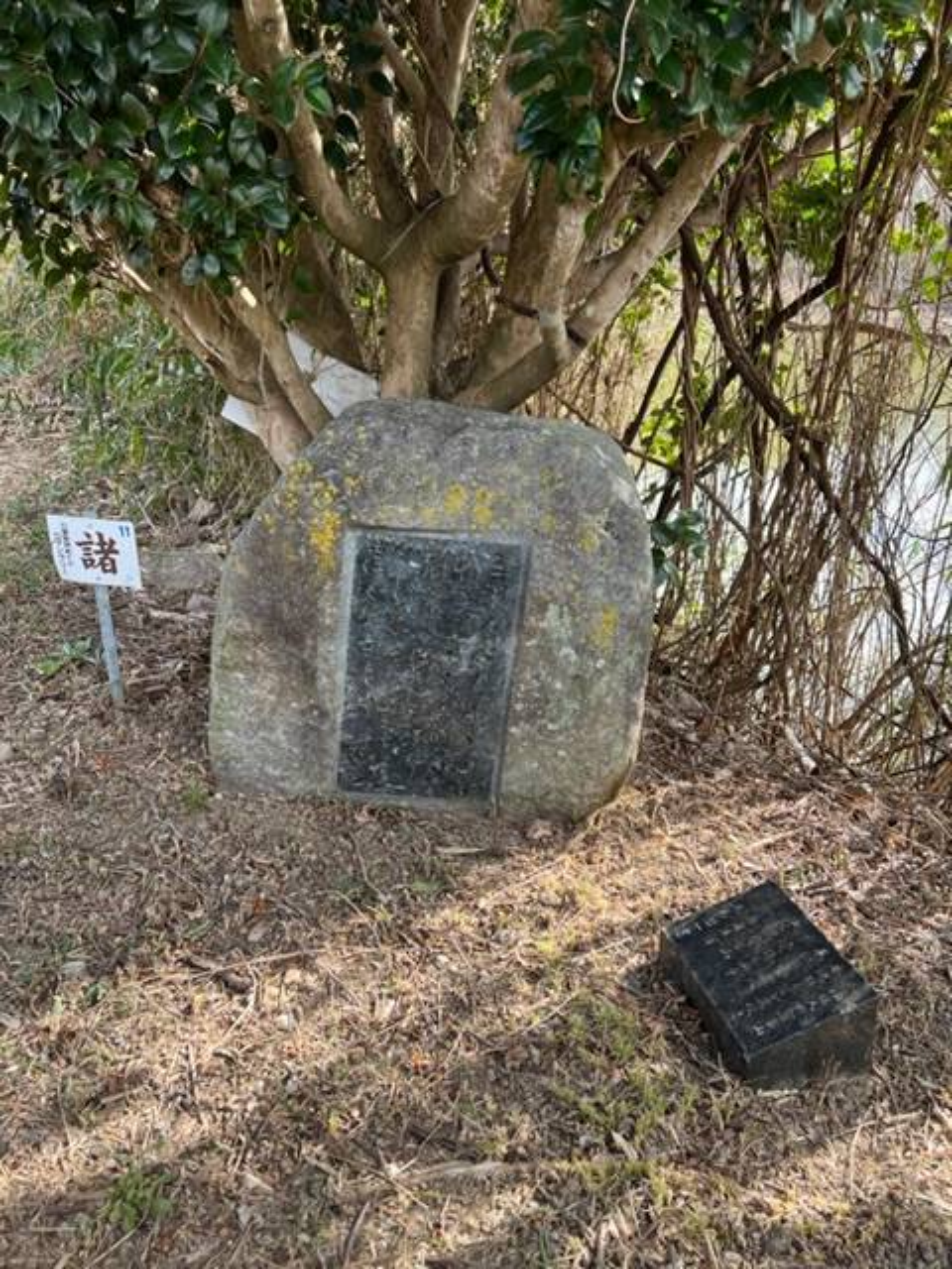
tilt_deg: -21.8
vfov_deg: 67.3
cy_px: 634
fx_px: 953
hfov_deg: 53.1
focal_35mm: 26
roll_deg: -2.4
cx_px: 476
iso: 50
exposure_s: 1/384
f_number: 1.5
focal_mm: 5.7
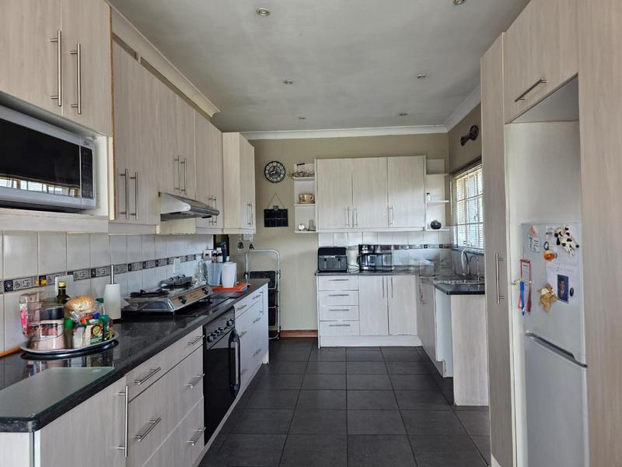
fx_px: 413
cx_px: 311
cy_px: 234
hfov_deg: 73.9
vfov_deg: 58.9
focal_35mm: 23
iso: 160
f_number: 1.7
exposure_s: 1/182
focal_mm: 6.3
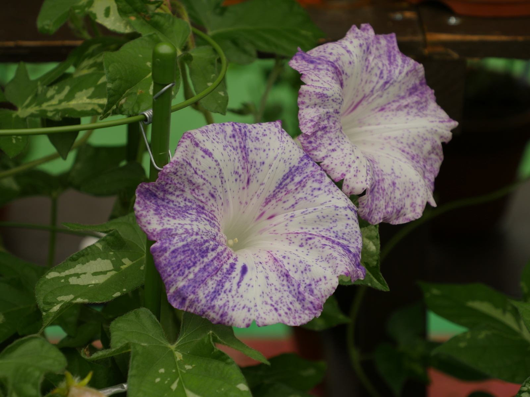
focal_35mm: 90
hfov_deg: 21.8
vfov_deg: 16.4
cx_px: 265
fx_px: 1378
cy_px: 198
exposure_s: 1/125
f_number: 5.5
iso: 200
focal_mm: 45
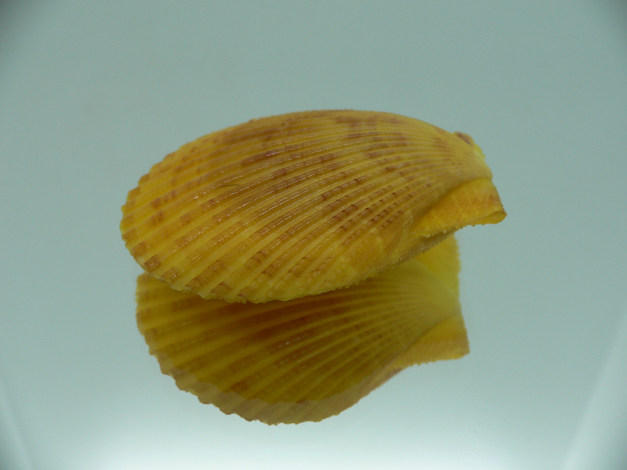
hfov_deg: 52.6
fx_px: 634
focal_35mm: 35
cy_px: 235
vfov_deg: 40.7
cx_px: 314
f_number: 2.8
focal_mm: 4.6
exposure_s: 1/60
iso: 80
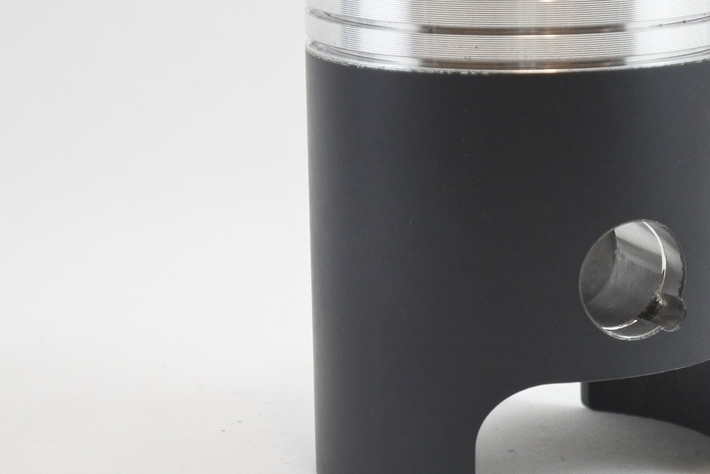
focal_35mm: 87
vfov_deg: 15.7
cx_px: 534
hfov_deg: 23.1
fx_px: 1716
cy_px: 228
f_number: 4.8
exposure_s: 1/125
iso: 640
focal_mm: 21
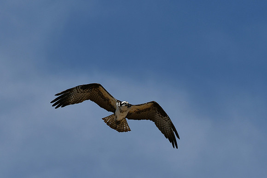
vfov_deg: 2.4
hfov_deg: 3.5
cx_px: 134
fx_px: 4340
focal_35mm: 585
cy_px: 89
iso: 100
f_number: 9
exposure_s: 1/640
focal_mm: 390
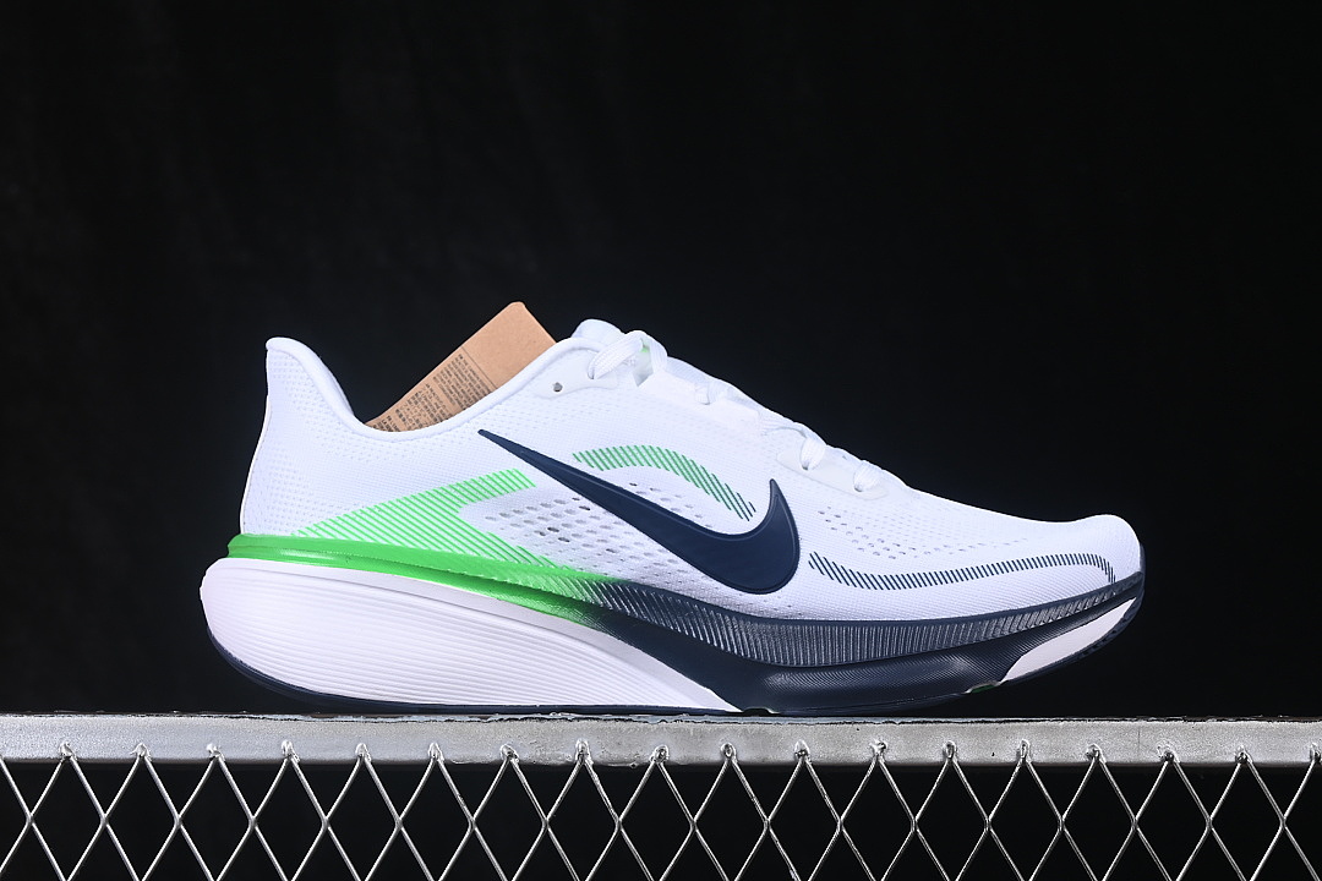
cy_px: 440
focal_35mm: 75
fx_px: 2754
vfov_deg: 18.2
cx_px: 661
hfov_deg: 27.0
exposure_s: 1/80
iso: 160
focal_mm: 50
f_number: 8
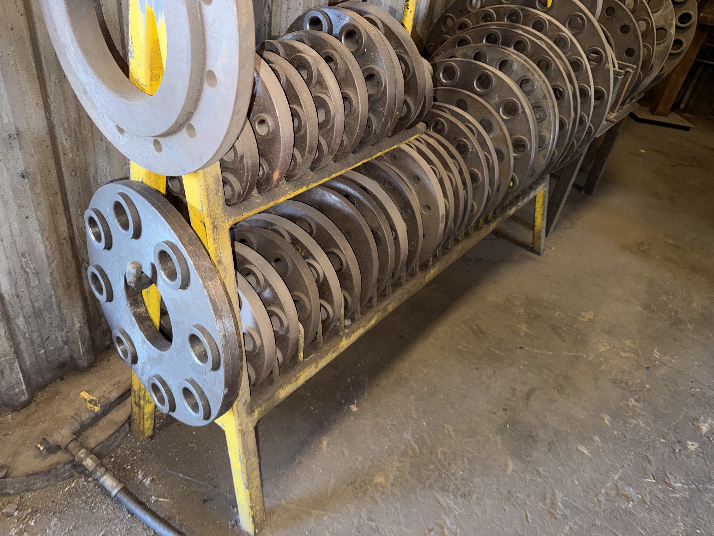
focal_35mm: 24
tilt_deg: -33.2
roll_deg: -8.4
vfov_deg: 56.8
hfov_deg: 71.6
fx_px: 495
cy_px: 268
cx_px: 357
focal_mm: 6.76
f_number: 1.78
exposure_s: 1/13
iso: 80
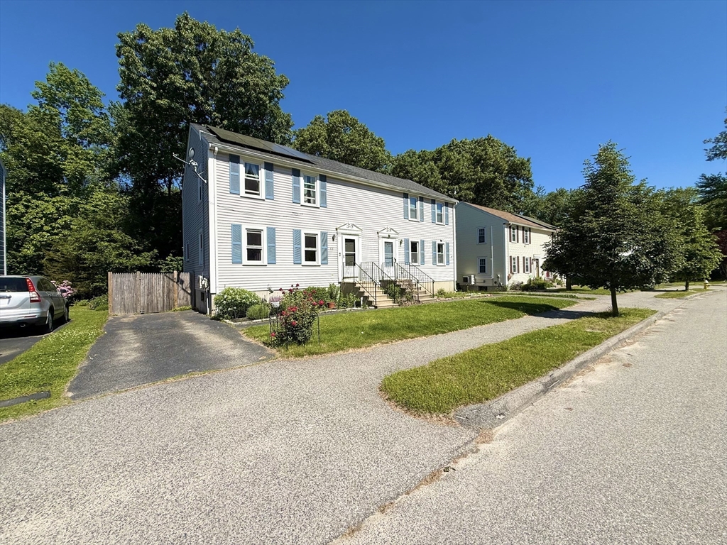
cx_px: 364
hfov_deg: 102.1
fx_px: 294
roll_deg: +0.6
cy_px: 272
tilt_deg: +0.0
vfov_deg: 85.7
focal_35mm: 14
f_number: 2.2
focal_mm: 2.22
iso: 50
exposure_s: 1/4425
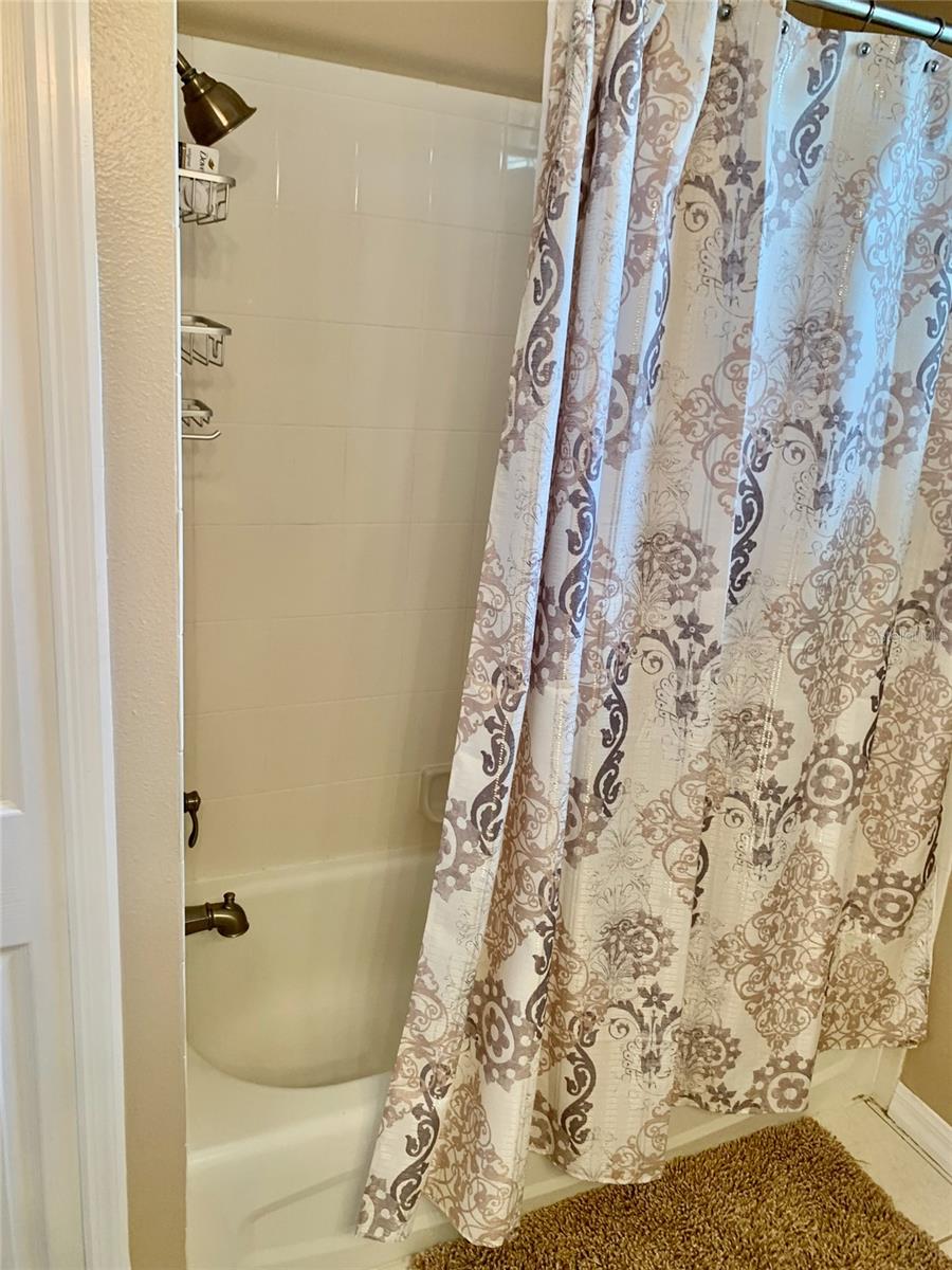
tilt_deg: -15.2
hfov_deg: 53.1
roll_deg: -5.0
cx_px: 476
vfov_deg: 67.3
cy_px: 635
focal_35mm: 26
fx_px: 953
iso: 100
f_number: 1.8
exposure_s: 1/60
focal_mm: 4.25
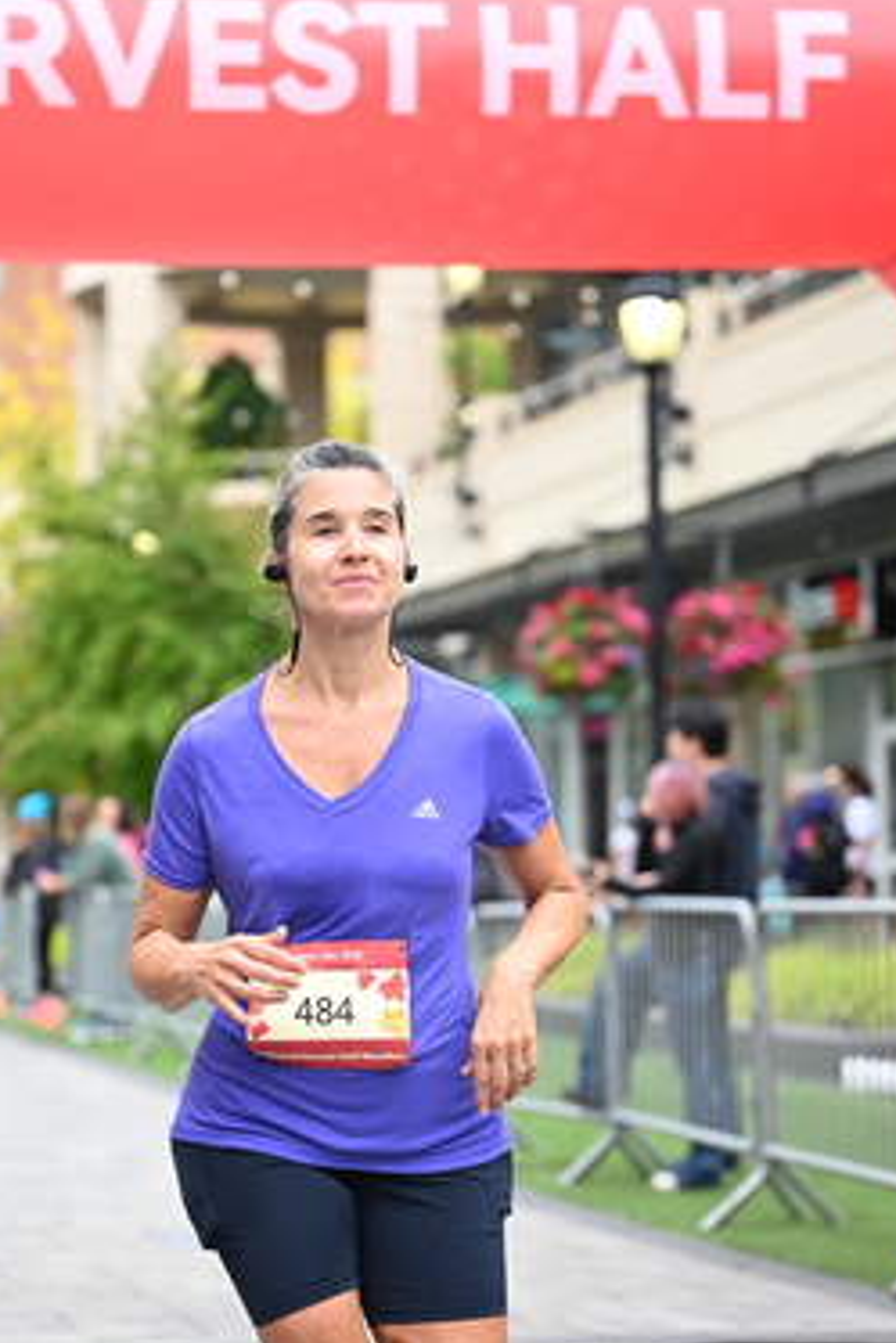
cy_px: 742
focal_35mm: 112
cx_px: 390
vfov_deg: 18.2
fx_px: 4177
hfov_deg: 12.2
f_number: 2.8
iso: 640
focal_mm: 76
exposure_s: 1/1600
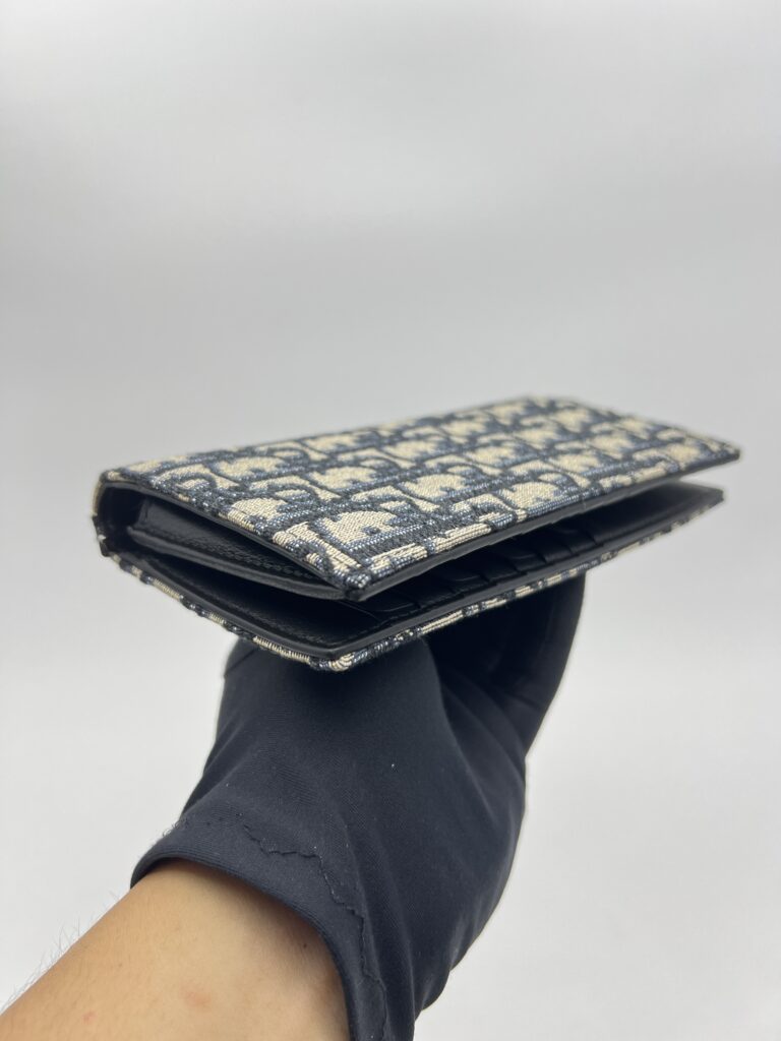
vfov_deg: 67.3
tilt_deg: -20.4
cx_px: 390
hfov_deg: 53.1
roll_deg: -0.4
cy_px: 520
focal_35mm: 26
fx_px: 782
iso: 40
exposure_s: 1/100
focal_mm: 5.7
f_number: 1.5
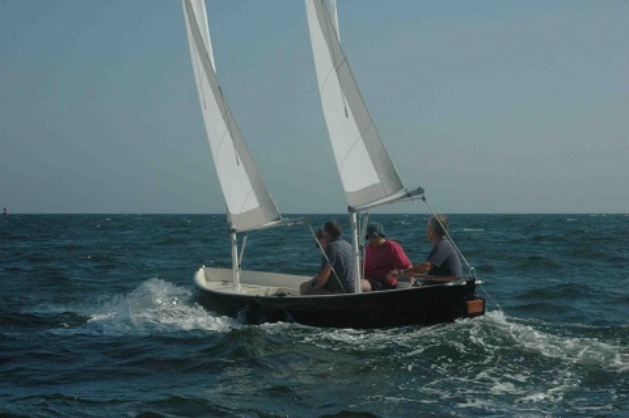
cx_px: 314
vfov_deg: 14.7
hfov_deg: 21.9
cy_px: 209
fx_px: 1623
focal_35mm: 93
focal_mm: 62
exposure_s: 1/160
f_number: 32
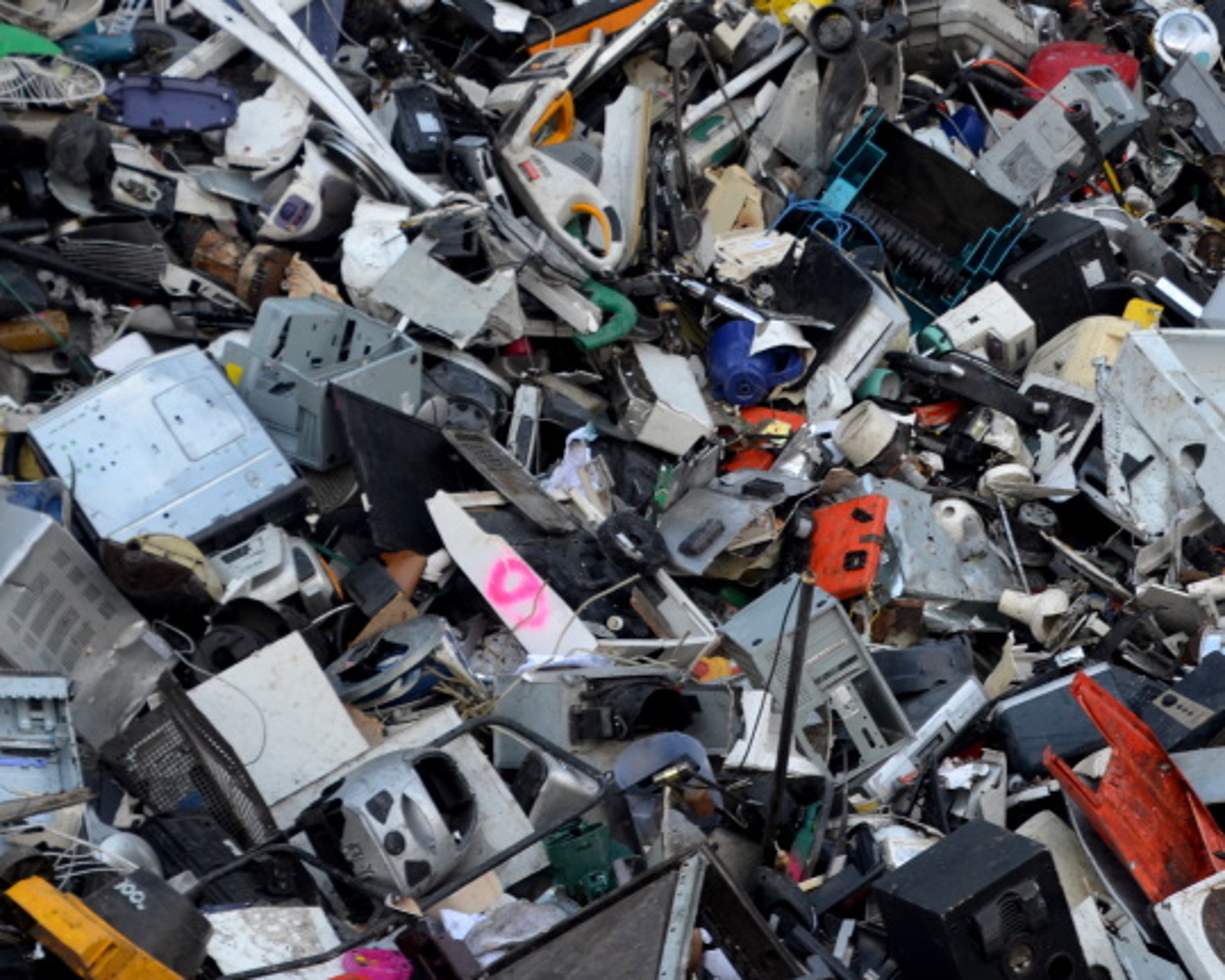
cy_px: 421
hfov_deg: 13.2
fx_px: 5292
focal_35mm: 146
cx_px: 768
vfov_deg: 10.6
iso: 200
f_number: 5.6
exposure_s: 1/125
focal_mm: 70
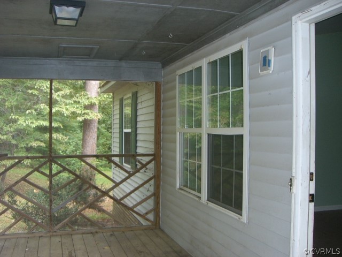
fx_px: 375
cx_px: 171
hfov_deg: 49.0
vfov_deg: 37.7
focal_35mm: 38
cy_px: 128
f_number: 2.7
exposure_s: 1/60
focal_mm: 6.2
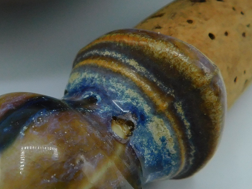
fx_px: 502
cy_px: 132
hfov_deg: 28.1
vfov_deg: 21.2
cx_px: 100
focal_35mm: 69
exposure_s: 1/500
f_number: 3
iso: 125
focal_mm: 4
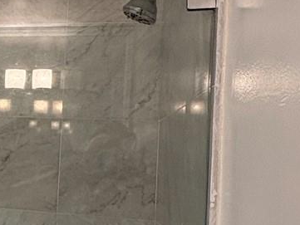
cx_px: -63
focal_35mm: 62
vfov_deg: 23.6
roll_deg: -2.7
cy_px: 143
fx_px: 538
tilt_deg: +1.2
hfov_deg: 27.3
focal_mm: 2.22
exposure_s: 1/60
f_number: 2.2
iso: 250
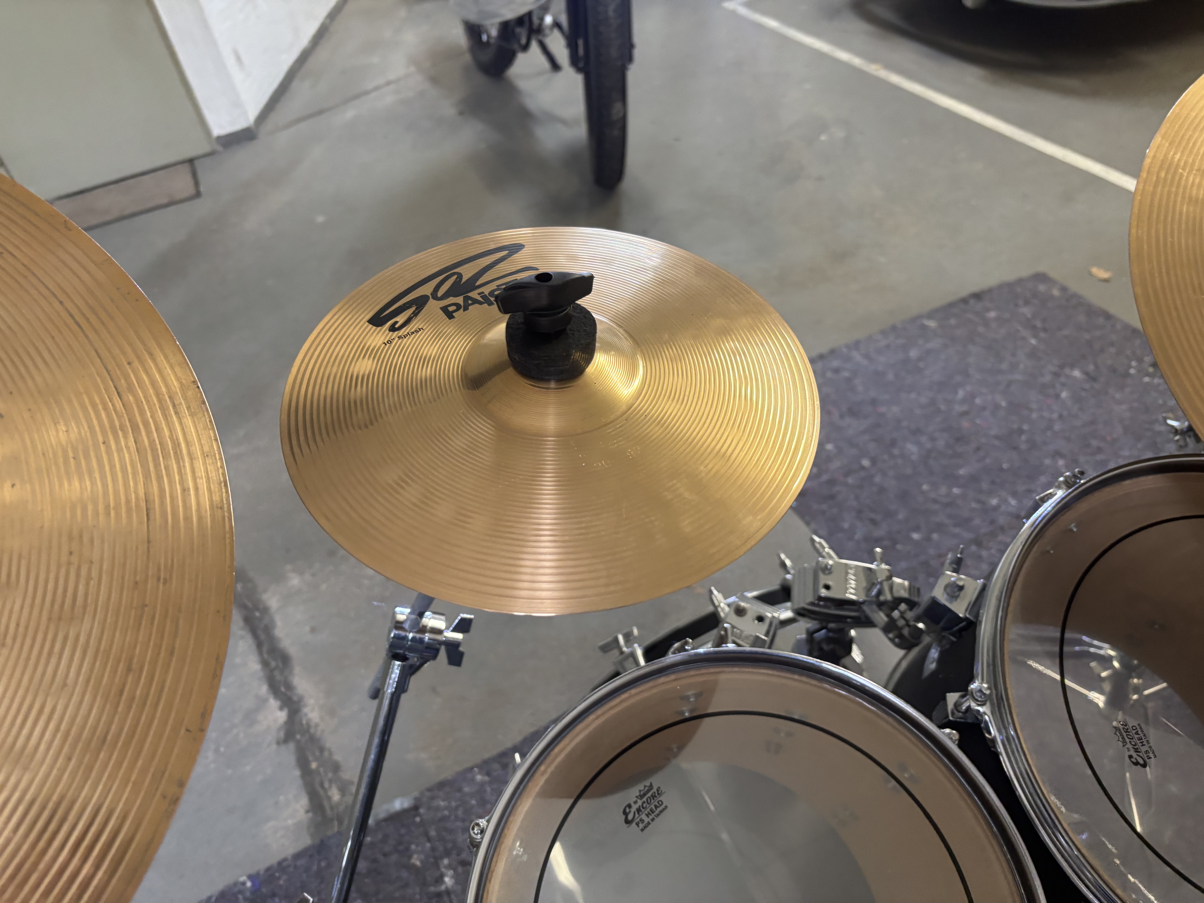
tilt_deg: -41.9
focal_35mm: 26
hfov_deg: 67.3
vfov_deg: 53.1
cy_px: 452
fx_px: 904
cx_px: 602
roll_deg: +9.1
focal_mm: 5.96
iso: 320
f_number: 1.6
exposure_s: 1/50
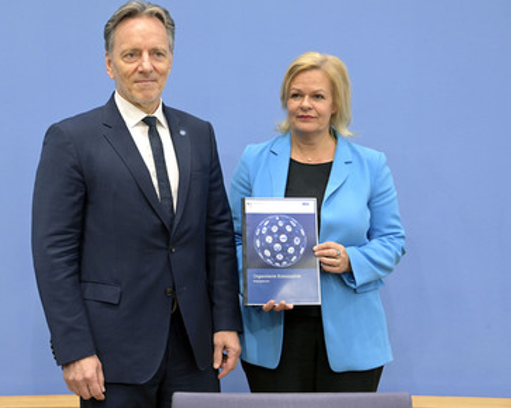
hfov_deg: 33.5
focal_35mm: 56
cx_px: 199
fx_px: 846
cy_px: 198
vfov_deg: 27.1
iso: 5000
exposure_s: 1/320
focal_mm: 48
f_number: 5.6
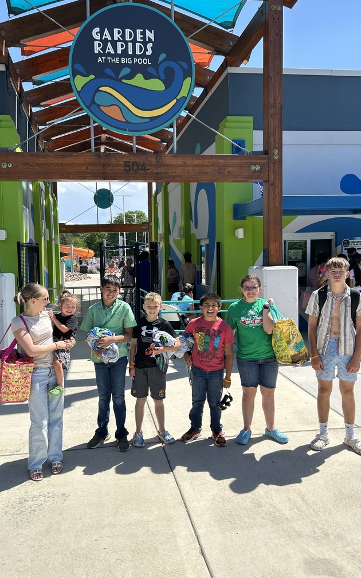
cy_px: 285
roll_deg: +0.7
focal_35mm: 28
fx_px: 441
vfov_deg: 66.5
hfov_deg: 44.4
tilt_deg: -4.1
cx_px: 152
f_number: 1.5
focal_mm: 5.7
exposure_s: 1/3356
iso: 50
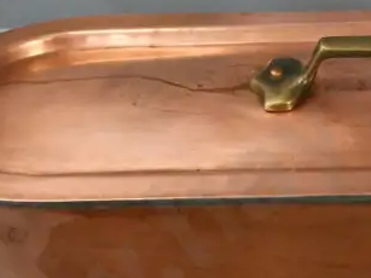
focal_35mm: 100
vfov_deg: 14.7
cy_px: 73
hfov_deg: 18.9
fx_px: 1071
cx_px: 404
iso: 3200
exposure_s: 1/80
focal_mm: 15
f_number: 5.6
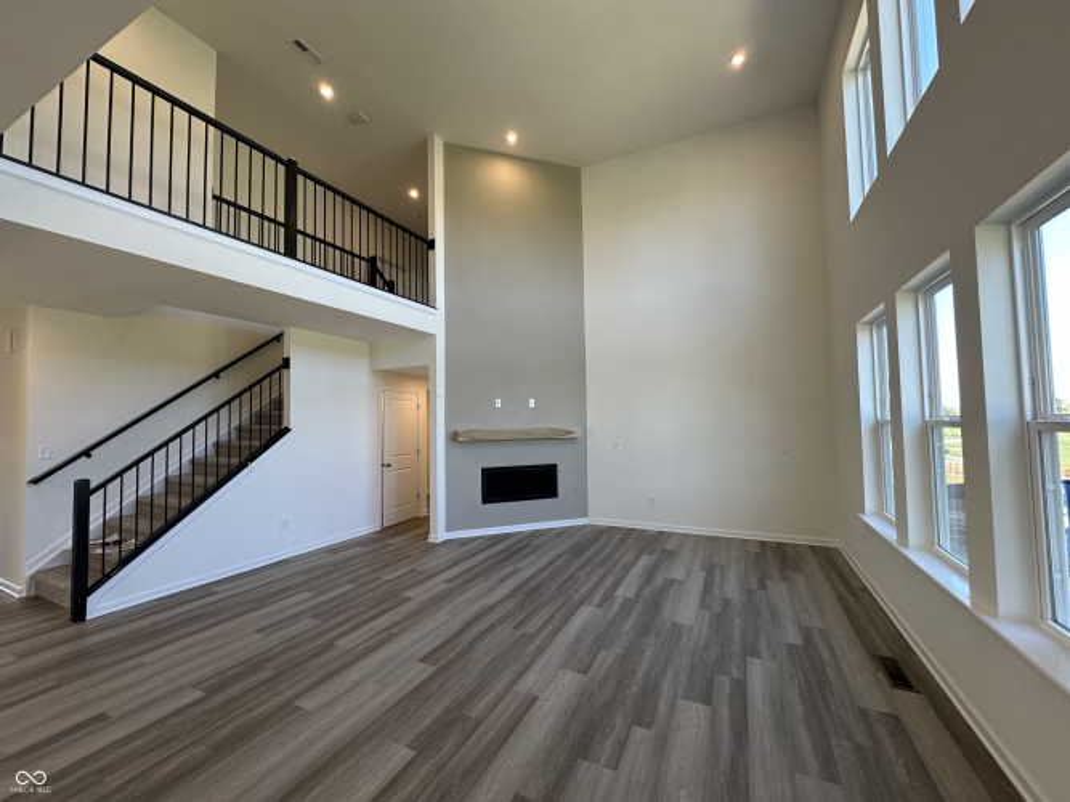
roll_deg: +0.9
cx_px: 535
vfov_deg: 85.7
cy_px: 401
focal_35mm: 14
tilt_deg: +3.1
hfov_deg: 102.1
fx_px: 433
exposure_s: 1/120
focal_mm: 2.22
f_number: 2.2
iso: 100
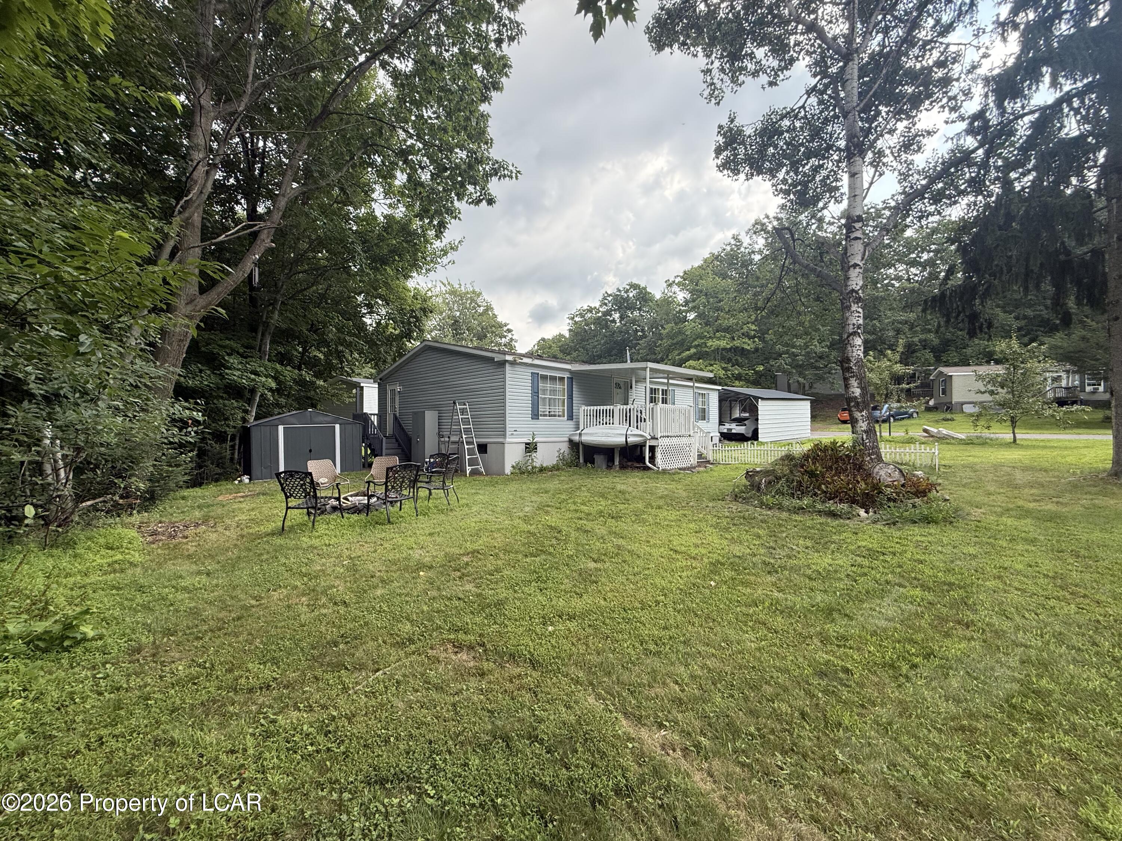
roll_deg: -0.1
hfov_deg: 102.1
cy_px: 420
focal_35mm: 14
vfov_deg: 85.7
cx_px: 561
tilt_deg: +1.2
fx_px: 454
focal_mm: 2.22
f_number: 2.2
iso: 64
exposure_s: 1/607
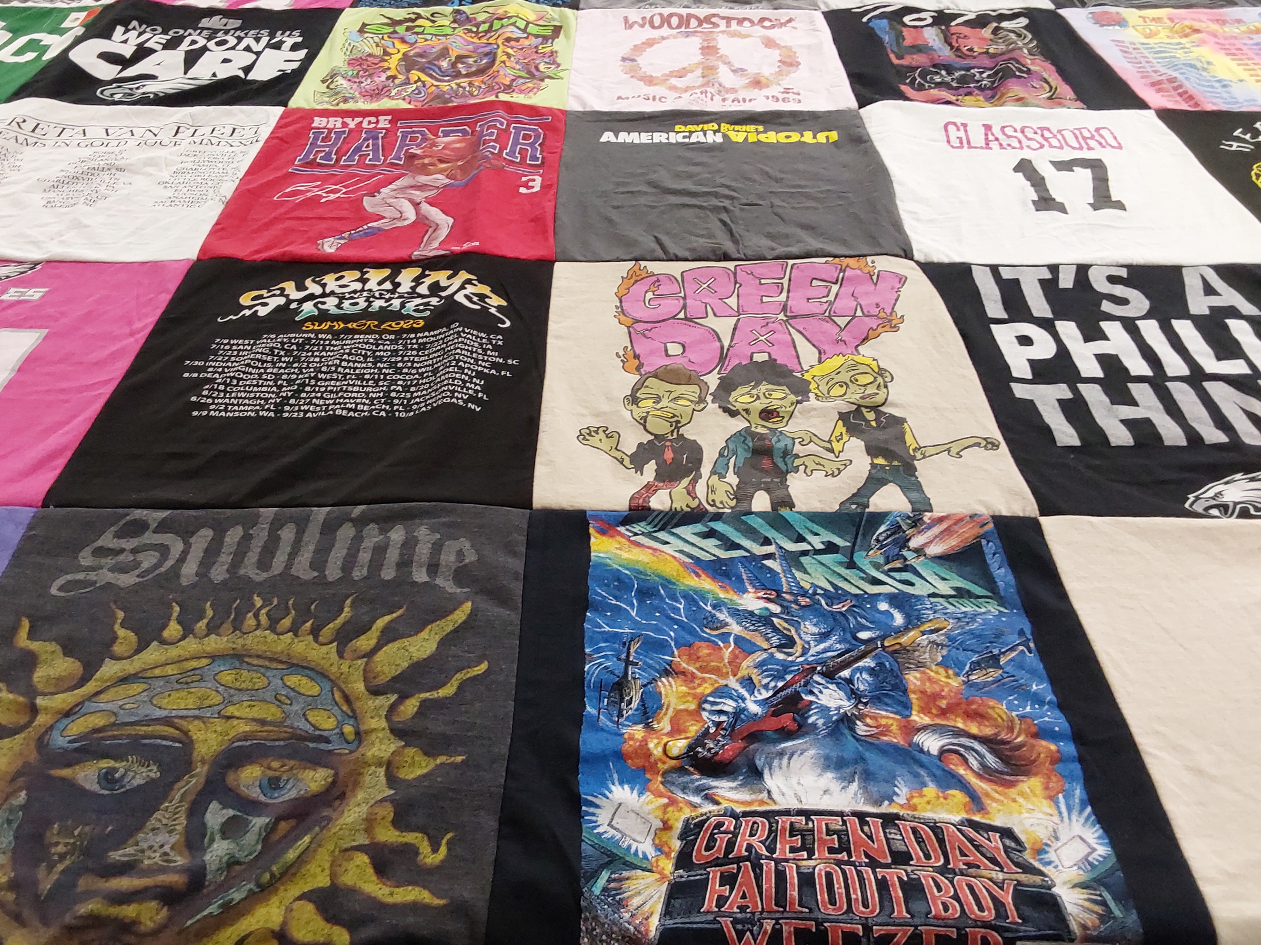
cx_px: 585
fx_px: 1129
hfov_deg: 58.3
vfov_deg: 45.4
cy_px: 435
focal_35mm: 31
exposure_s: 1/60
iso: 200
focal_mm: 2.91
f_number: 1.9
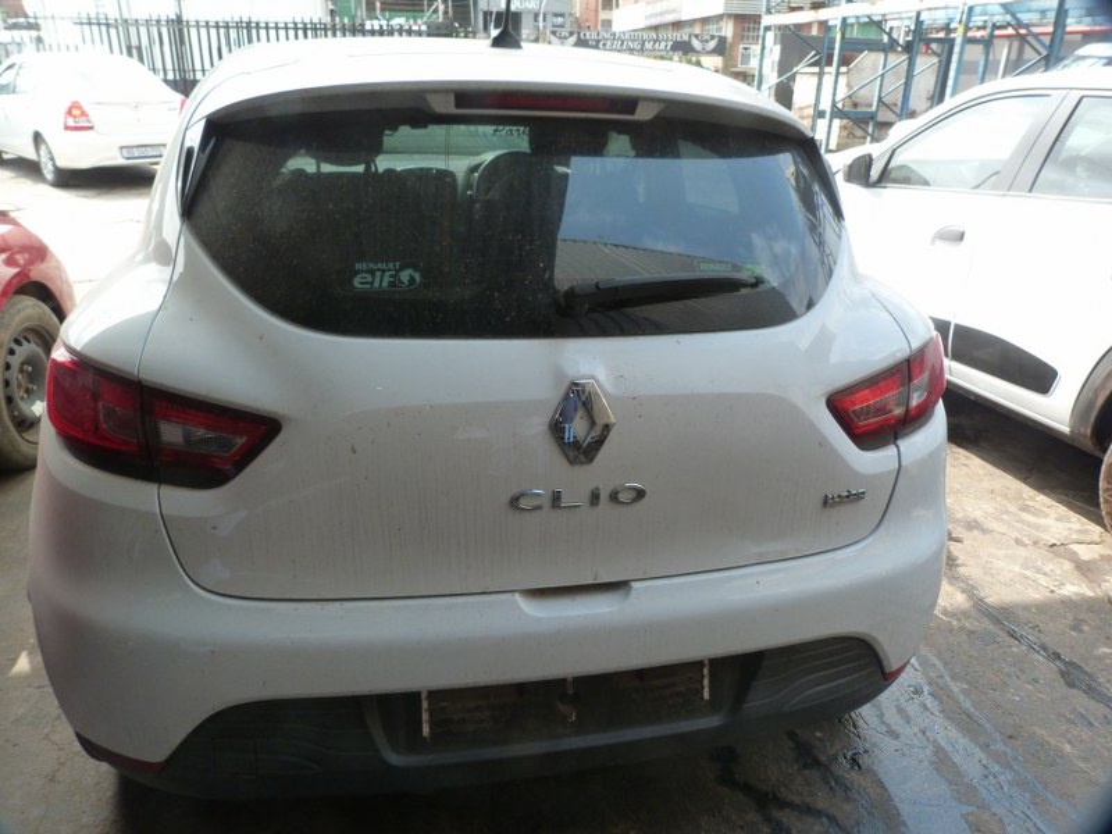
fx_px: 803
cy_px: 417
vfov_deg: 54.9
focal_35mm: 25
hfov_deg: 69.4
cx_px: 556
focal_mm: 4.5
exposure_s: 1/125
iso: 125
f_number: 3.6
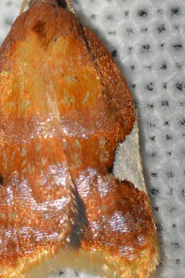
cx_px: 64
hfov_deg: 6.9
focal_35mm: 200
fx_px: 1542
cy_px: 147
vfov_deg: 10.3
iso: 100
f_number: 20
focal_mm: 100
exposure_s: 1/200
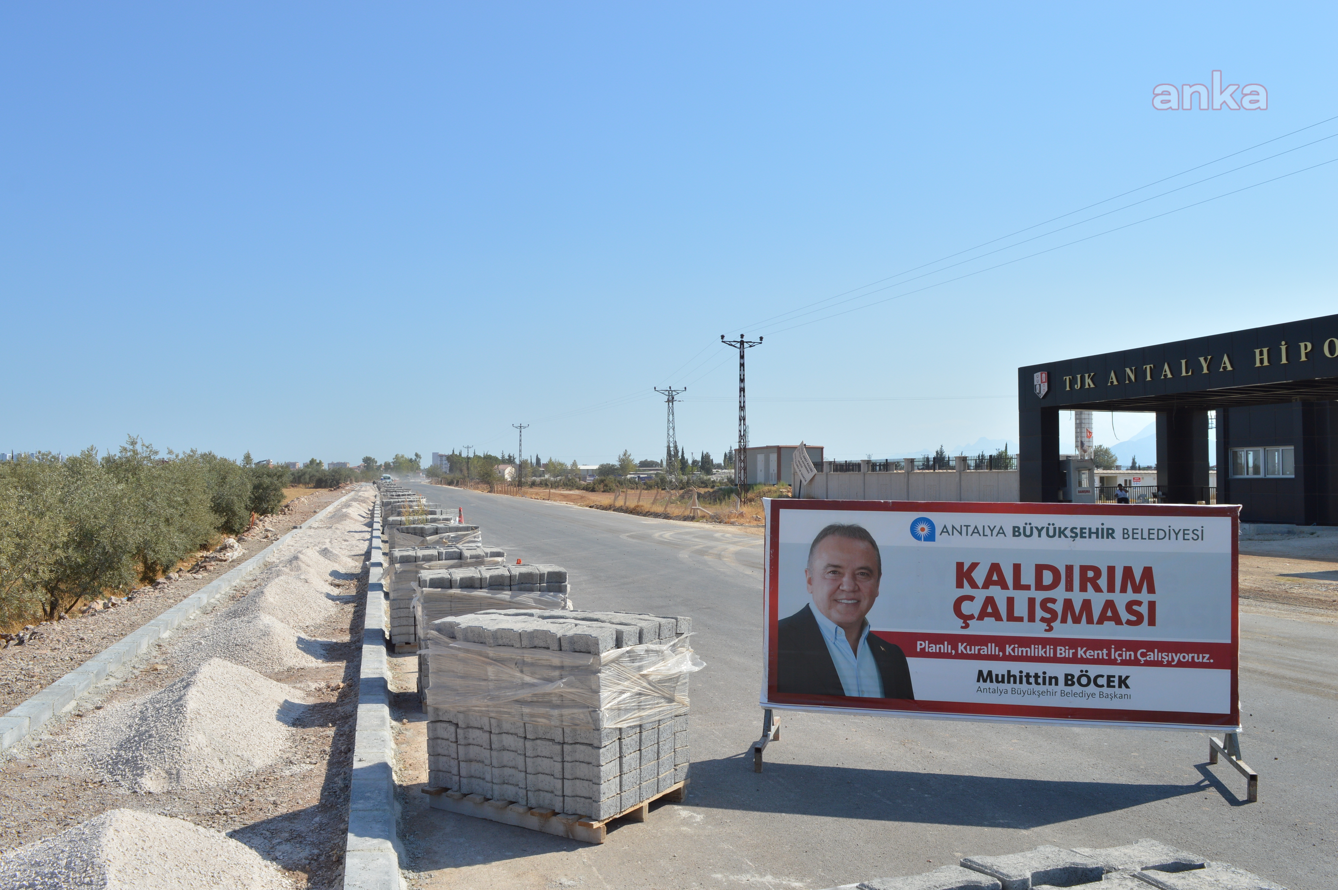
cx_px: 669
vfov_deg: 47.8
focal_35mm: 27
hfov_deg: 67.4
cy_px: 445
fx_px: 1003
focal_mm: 18
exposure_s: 1/320
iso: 100
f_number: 9
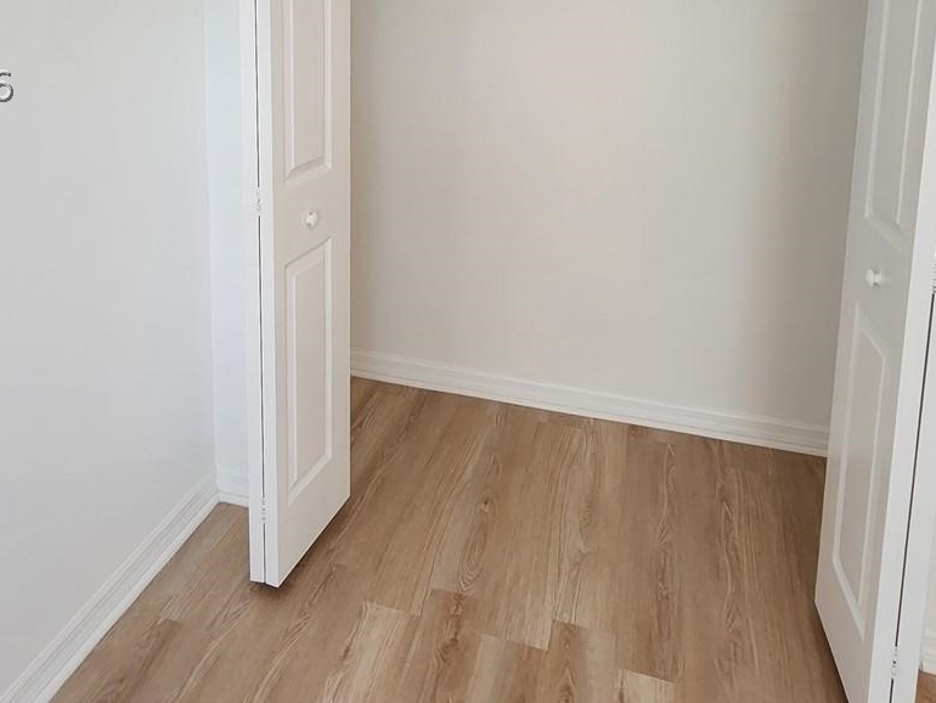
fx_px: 730
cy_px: 85
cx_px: 385
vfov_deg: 46.9
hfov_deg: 64.8
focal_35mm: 27
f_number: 2.2
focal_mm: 2.2
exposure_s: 1/60
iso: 250
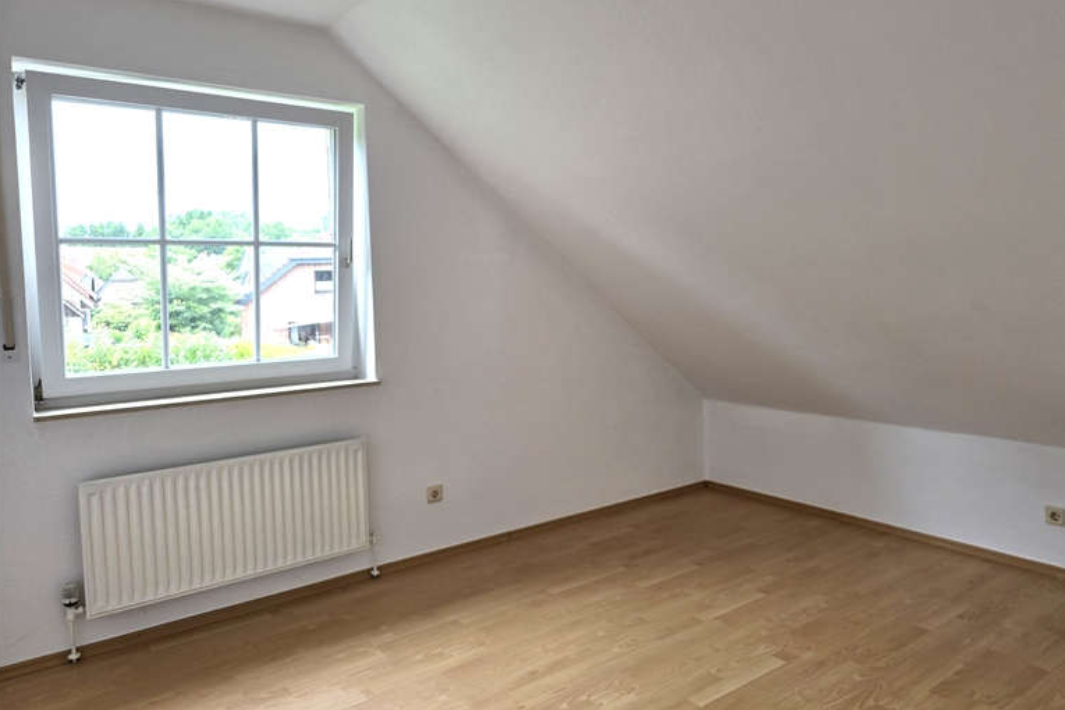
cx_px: 550
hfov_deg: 71.5
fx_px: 740
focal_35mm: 25
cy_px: 327
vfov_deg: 51.2
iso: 40
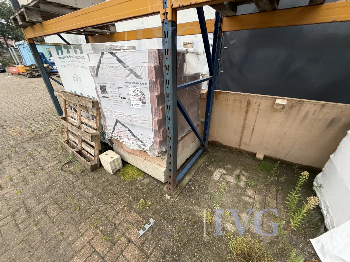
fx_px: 142
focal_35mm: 14
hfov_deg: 102.1
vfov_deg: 85.7
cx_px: 175
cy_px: 131
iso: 64
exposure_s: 1/132
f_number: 2.2
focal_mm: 2.22
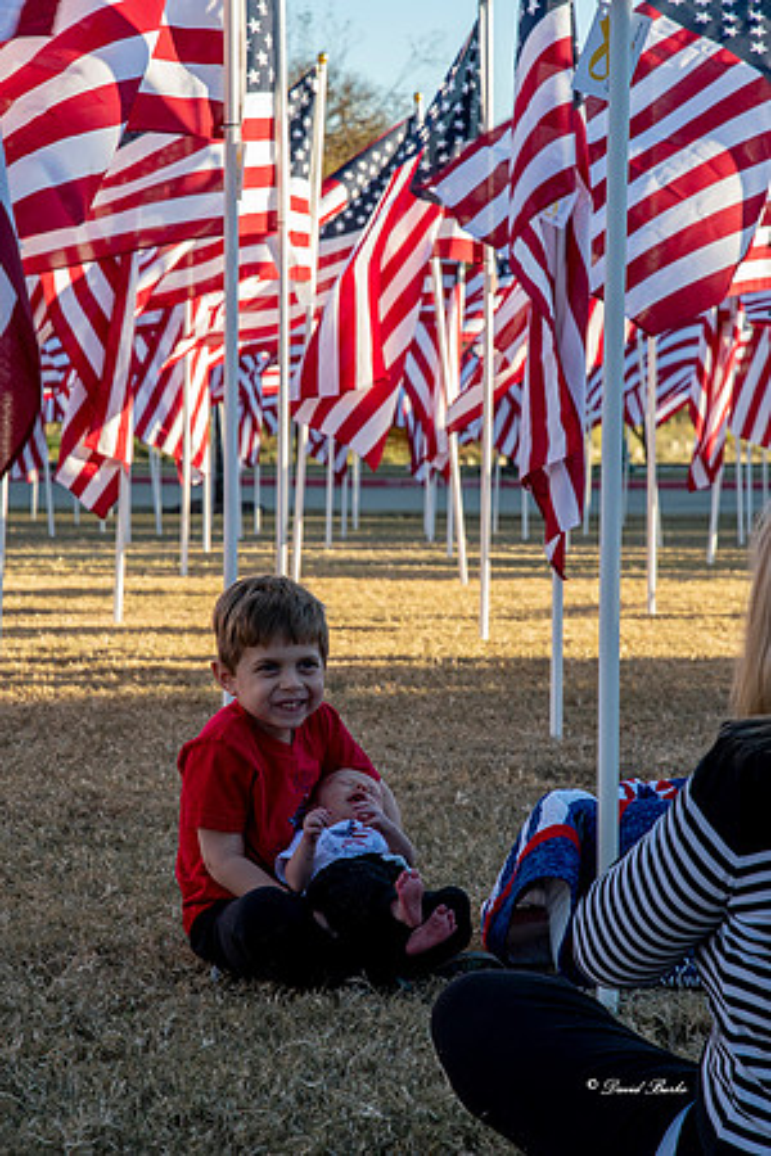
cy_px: 578
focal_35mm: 98
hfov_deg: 14.0
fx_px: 3132
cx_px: 386
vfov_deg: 20.9
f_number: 8
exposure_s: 1/125
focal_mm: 65
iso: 200
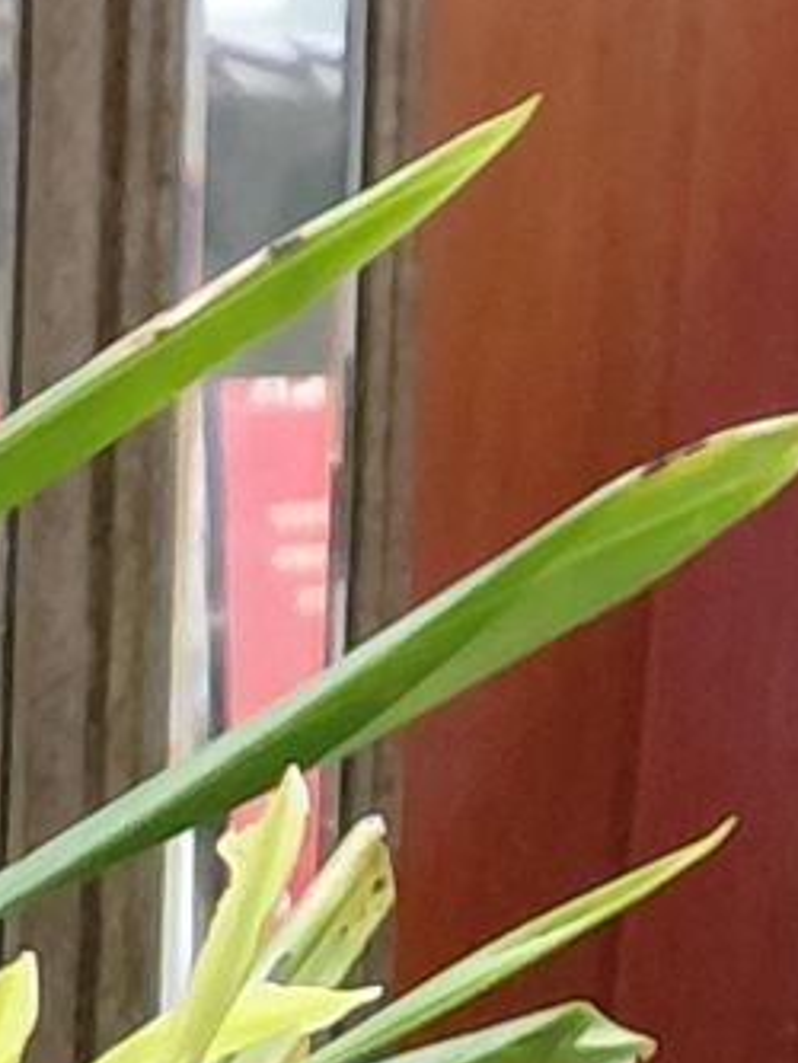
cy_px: 3029
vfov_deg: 10.1
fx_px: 4700
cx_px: -1347
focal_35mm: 153
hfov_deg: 8.5
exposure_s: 1/100
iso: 200
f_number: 1.8
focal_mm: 4.69
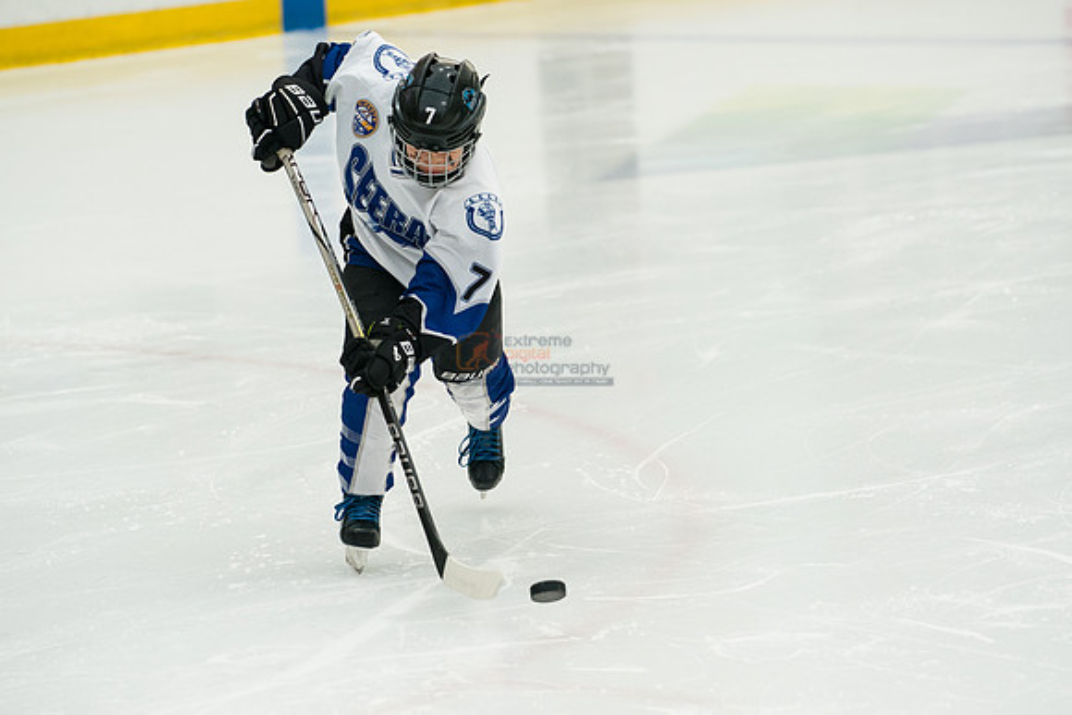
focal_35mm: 225
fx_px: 6701
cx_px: 536
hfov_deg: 9.1
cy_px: 358
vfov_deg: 6.1
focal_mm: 150
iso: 1600
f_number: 3.5
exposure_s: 1/1600
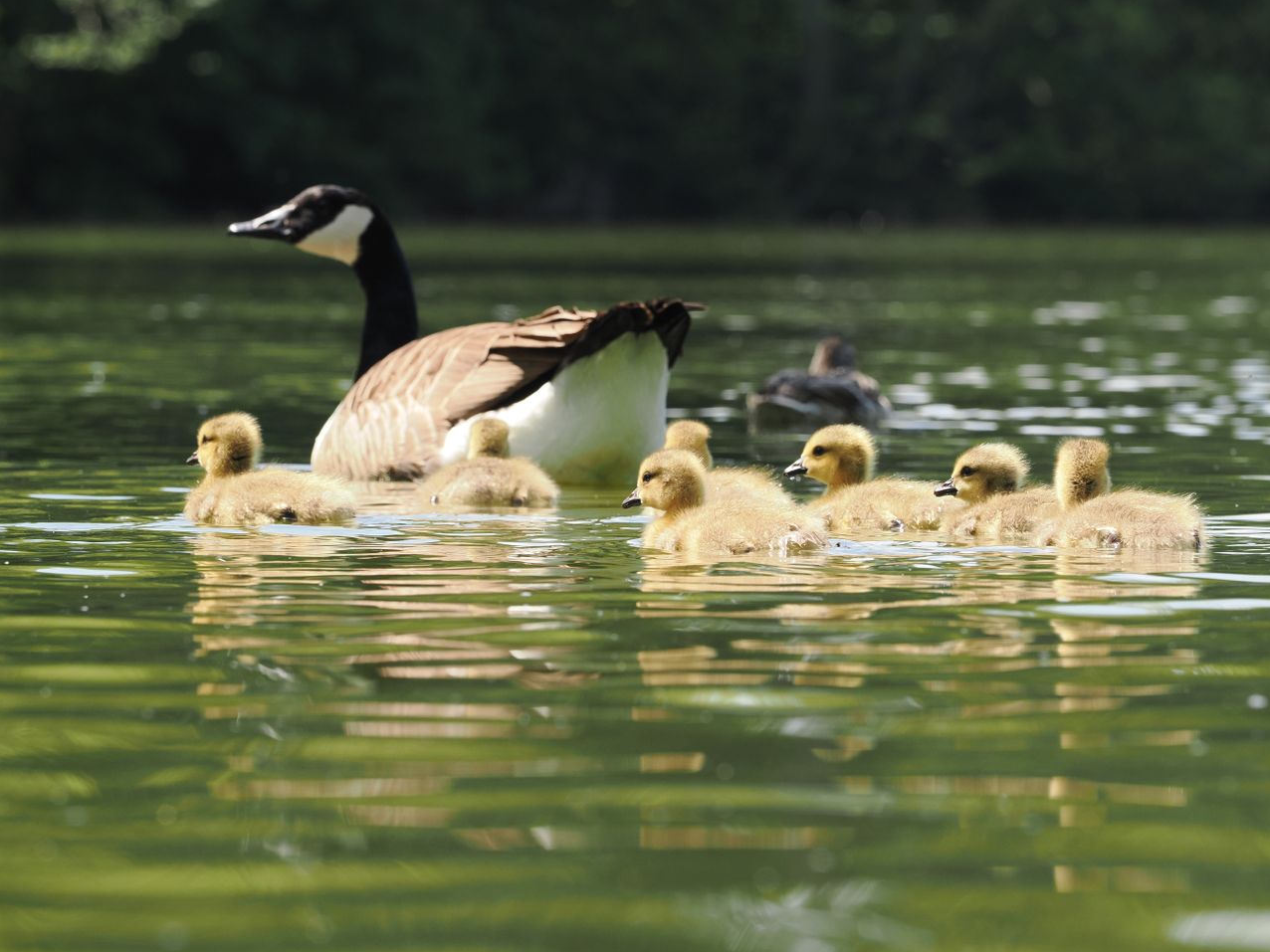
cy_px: 476
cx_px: 636
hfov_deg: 6.6
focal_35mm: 301
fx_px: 11043
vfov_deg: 4.9
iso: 500
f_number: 7.1
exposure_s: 1/400
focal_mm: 150
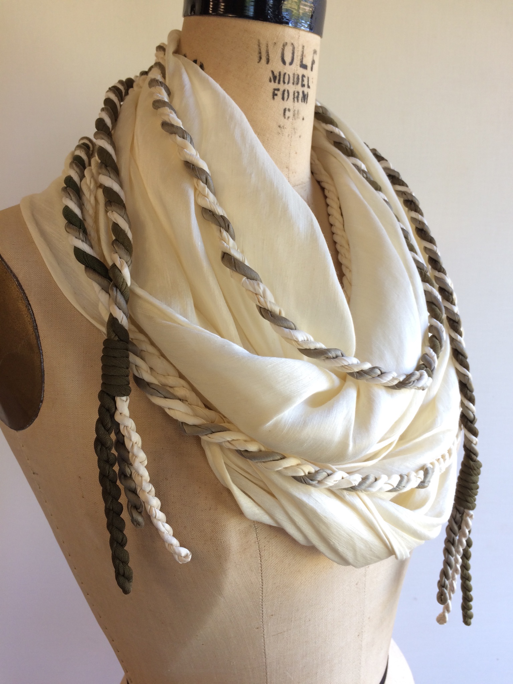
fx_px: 573
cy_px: 342
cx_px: 256
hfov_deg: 48.2
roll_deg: +0.3
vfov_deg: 61.7
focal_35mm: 29
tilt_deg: -14.5
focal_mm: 4.15
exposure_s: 1/50
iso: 40
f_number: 2.2
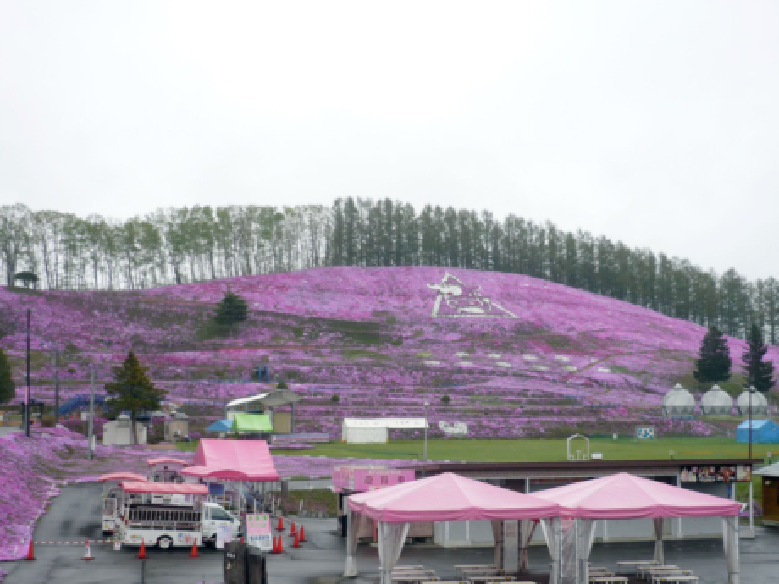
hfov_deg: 40.4
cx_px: 413
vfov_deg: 30.8
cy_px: 342
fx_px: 1058
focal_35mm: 47
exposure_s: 1/320
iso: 100
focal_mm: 6
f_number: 2.9
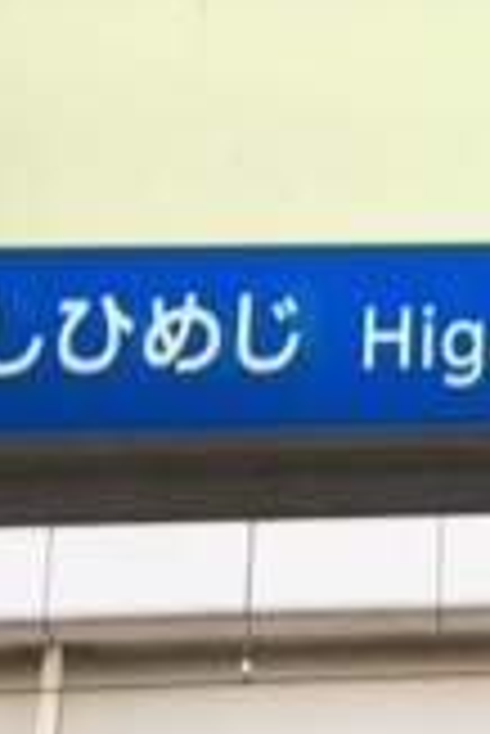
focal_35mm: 148
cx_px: 1142
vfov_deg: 13.8
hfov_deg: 8.5
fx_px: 3015
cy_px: 113
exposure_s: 1/120
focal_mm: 4.15
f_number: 2.2
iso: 32
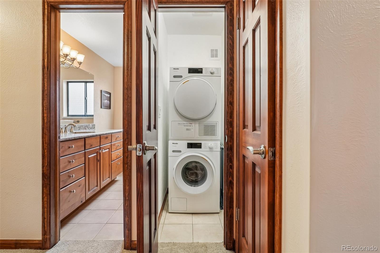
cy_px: 126
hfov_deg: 95.0
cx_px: 190
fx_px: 174
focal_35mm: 16
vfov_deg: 72.0
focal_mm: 11
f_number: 8
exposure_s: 1/20
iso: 500
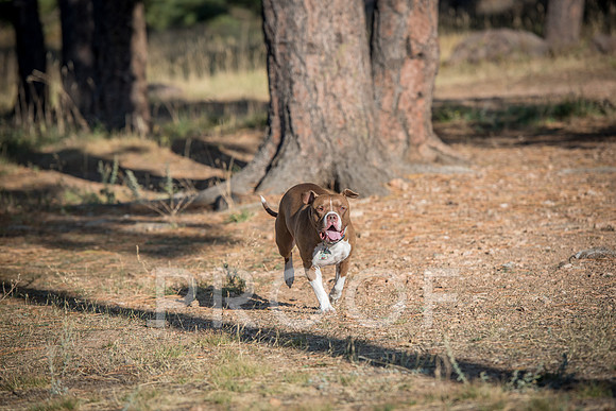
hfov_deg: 12.4
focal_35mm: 165
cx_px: 308
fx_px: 2824
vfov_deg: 8.3
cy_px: 206
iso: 200
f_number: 4
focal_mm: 165
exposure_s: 1/1250
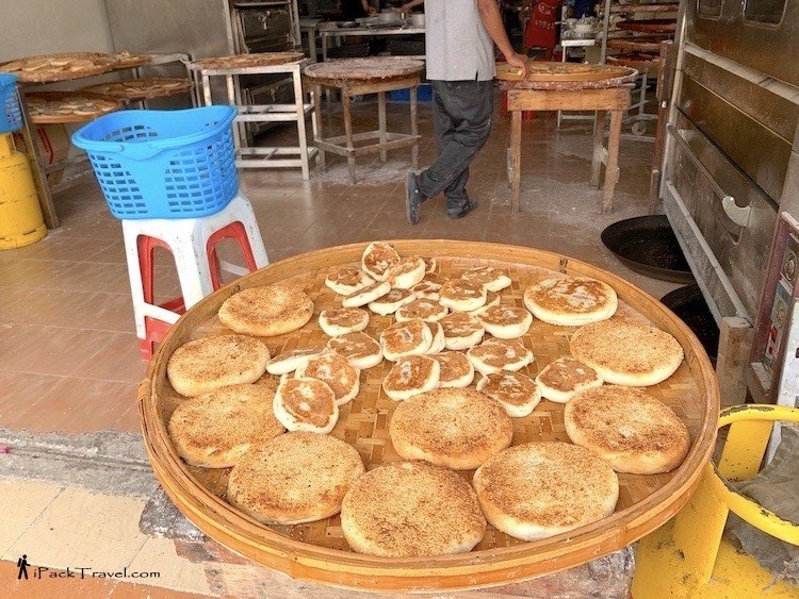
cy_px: 300
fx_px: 600
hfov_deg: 67.3
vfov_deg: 53.1
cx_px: 400
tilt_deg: -23.6
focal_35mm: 26
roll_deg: +3.2
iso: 25
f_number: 1.8
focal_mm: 4.25
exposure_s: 1/561
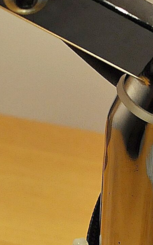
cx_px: 104
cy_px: 161
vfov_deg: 9.6
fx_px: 1454
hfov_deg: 6.0
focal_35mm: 218
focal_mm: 32
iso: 1000
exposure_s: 1/60
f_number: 4.8
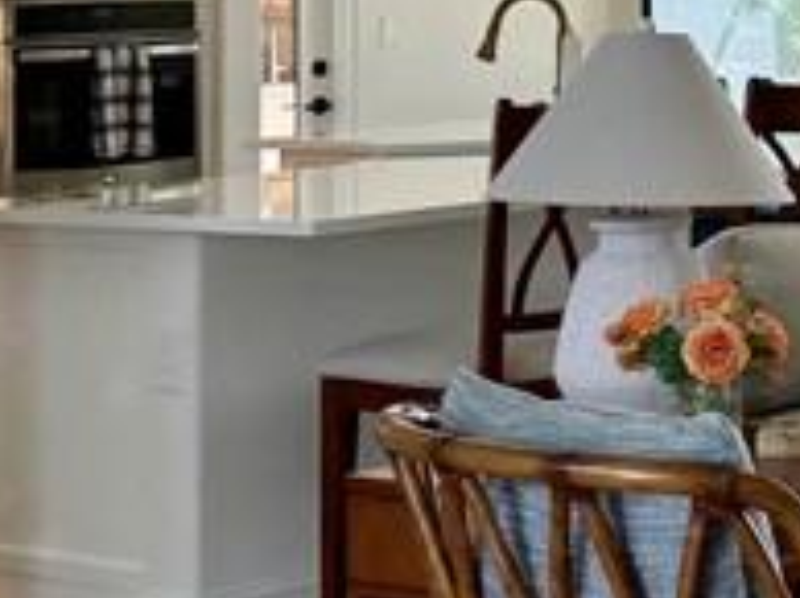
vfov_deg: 11.3
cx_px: 1019
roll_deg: -0.4
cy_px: -181
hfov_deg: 14.9
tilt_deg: +3.3
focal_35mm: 127
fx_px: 2931
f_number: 1.78
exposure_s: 1/120
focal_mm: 6.76
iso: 125
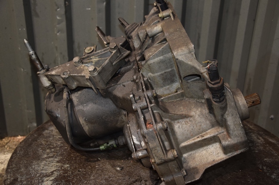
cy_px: 92
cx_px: 140
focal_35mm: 45
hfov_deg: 43.6
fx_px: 349
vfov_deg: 29.8
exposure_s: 1/50
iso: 800
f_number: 4.2
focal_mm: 30
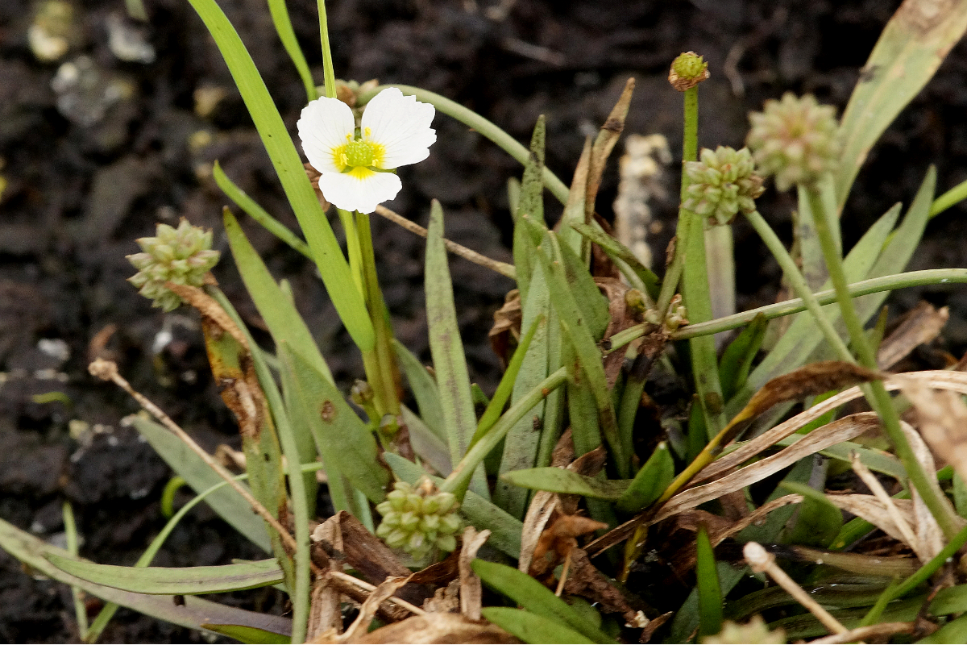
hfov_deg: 13.7
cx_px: 484
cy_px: 322
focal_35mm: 150
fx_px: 4029
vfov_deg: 9.1
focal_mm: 100
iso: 1250
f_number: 13
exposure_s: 1/160
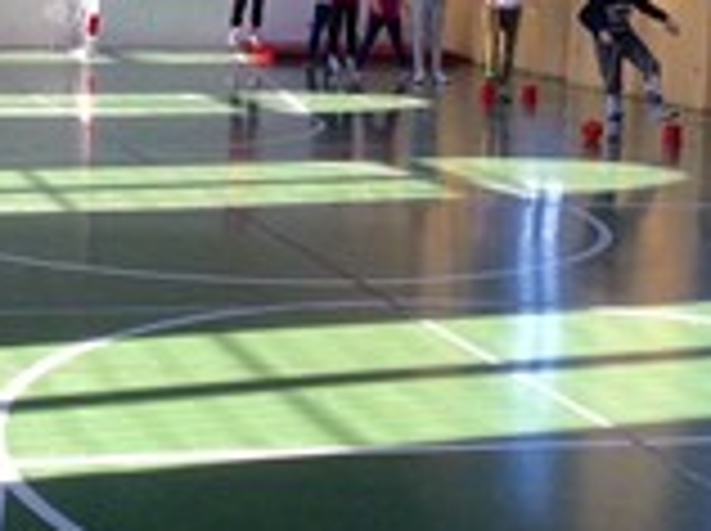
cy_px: 29
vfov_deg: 15.9
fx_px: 1866
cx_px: 158
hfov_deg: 21.3
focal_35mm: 91
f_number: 2.4
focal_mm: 3.3
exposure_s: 1/119
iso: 32
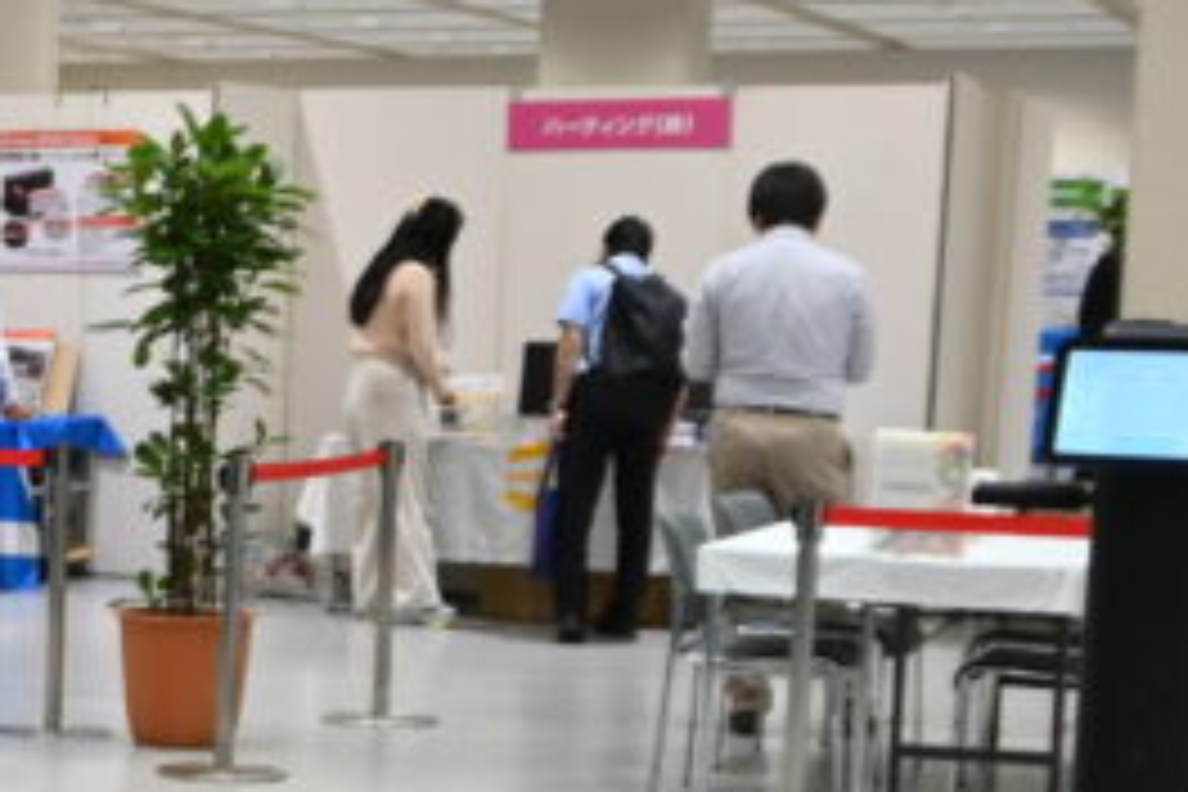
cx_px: -432
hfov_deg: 17.1
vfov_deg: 12.2
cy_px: 812
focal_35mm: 111
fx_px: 3661
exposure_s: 1/125
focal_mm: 19.5
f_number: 3.8
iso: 800
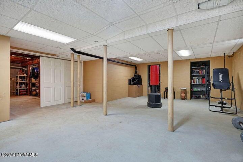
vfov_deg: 70.4
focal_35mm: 17
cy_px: 81
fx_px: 115
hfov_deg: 93.3
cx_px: 122
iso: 100
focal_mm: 17
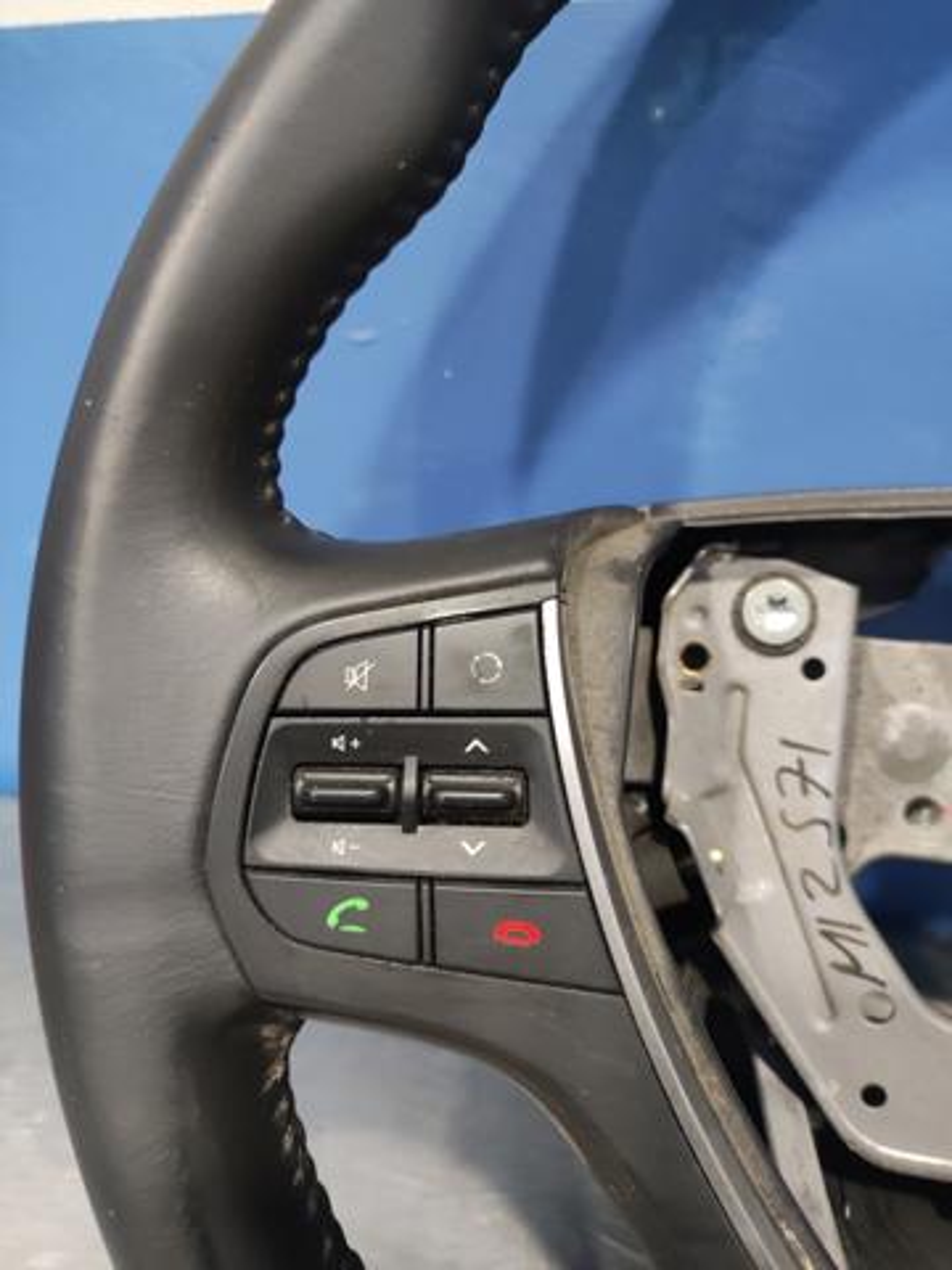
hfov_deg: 54.9
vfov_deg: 69.4
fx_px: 917
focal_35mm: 25
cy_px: 635
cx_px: 476
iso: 2572
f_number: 1.79
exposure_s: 1/25
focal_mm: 4.7
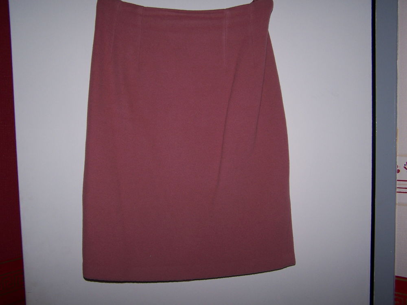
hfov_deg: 49.0
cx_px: 204
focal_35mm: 38
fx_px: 447
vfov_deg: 37.7
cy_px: 152
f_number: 2.8
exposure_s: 1/60
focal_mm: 6.3
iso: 80
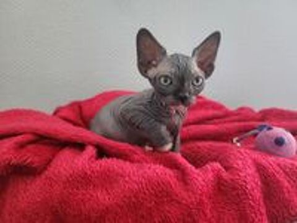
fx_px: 197
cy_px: 112
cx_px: 148
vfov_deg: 58.9
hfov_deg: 73.9
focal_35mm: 23
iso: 500
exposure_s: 1/40
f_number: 1.8
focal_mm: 6.4
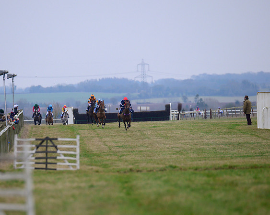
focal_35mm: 422
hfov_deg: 4.6
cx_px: 102
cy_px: 108
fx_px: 3373
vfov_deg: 3.7
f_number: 5
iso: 1250
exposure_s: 1/1000
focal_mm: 300
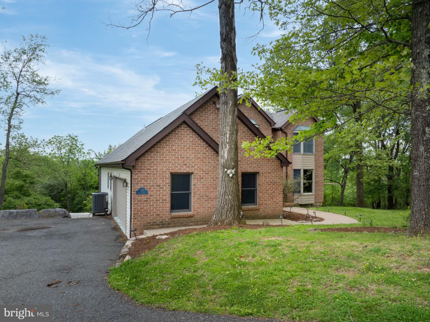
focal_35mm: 24
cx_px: 215
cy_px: 161
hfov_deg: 71.6
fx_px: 298
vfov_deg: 56.8
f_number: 7.1
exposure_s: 1/100
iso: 100
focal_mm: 12.29
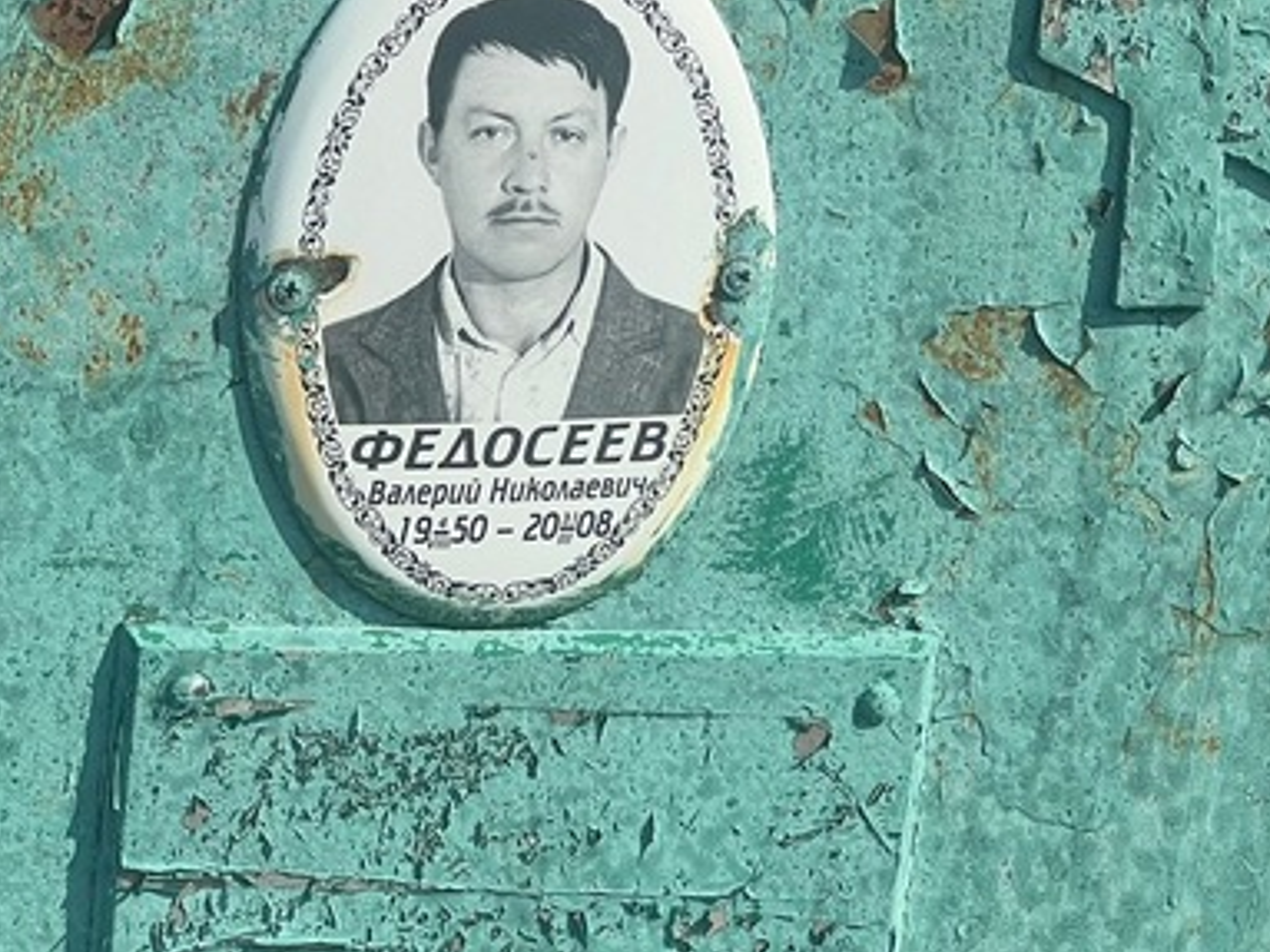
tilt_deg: -17.5
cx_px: 603
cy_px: 302
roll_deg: -1.4
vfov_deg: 9.2
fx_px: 5905
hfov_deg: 12.3
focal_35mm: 161
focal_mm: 9
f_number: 2.8
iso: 32
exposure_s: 1/1024
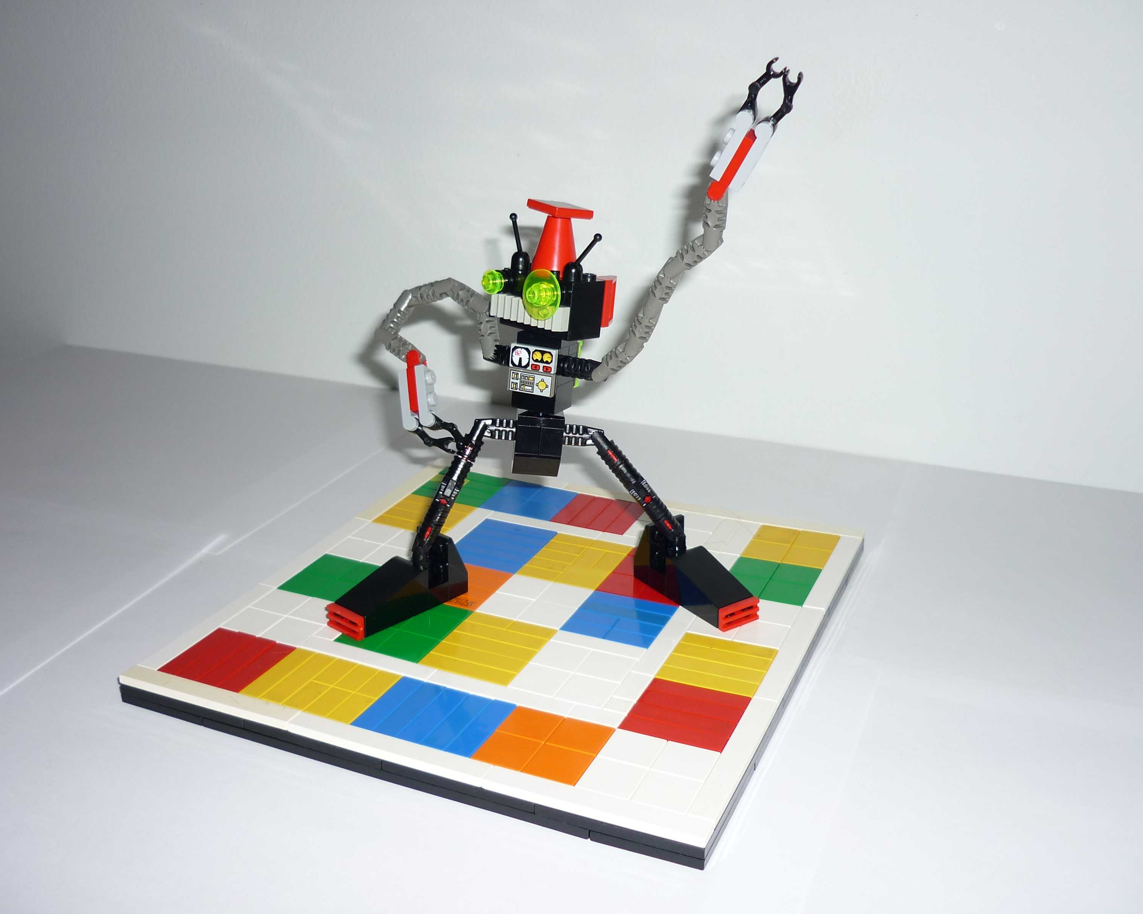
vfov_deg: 42.2
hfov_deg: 51.5
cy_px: 455
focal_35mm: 35
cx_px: 531
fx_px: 1184
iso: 100
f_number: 2.8
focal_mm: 5.5
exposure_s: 1/30
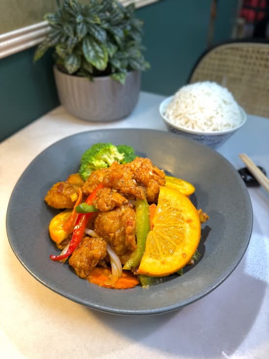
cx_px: 134
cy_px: 180
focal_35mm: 24
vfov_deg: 71.6
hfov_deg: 56.8
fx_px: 249
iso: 80
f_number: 1.78
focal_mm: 6.76
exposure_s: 1/120
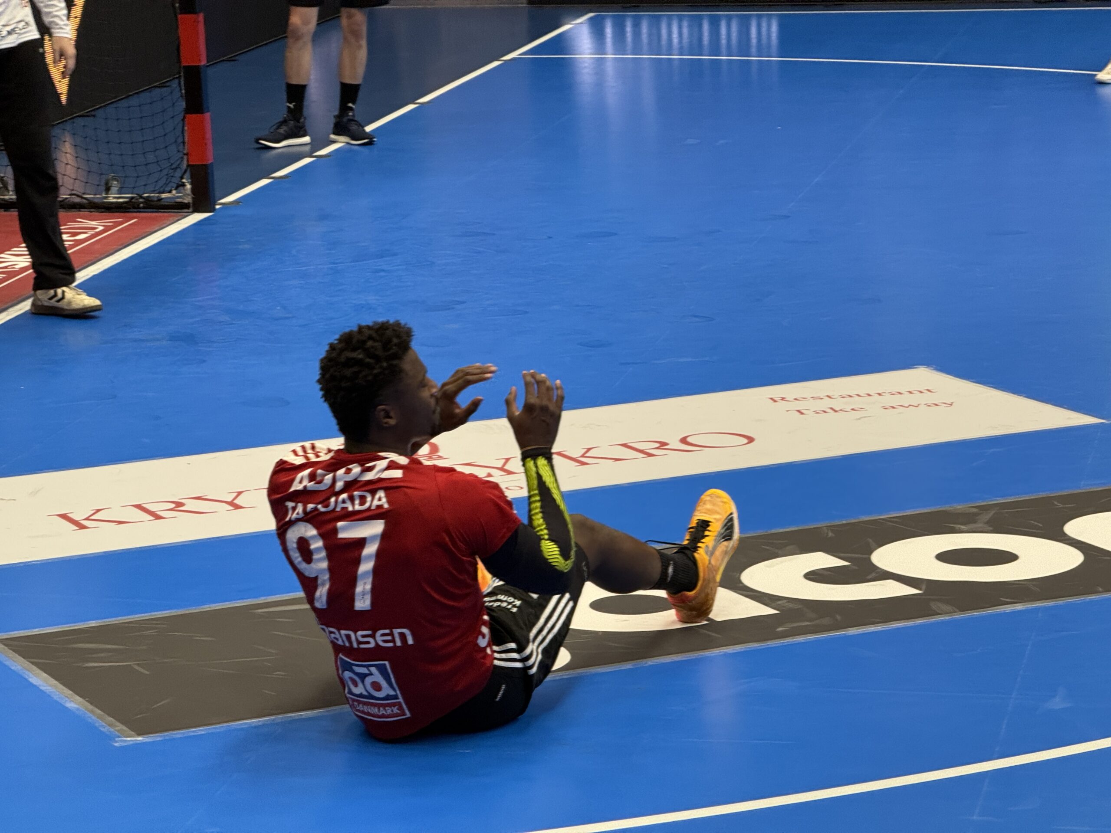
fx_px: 3851
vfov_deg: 12.3
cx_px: 556
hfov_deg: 16.4
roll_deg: +0.3
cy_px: 416
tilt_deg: -11.1
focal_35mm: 120
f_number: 2.8
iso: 200
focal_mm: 15.66
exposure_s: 1/100
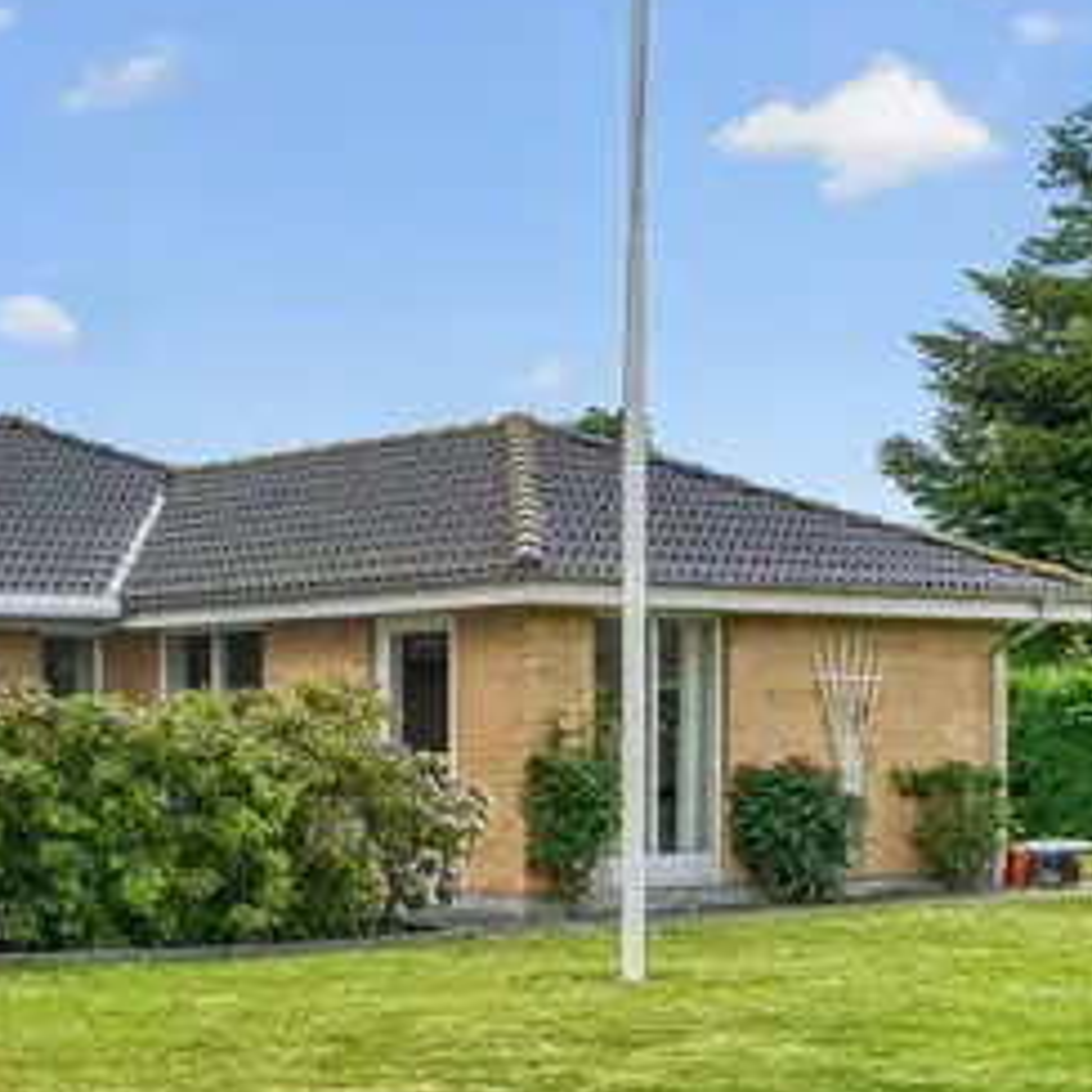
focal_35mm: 73
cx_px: -31
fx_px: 2605
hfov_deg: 22.6
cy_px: 761
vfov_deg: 23.5
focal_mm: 35
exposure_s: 1/125
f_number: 8
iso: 400
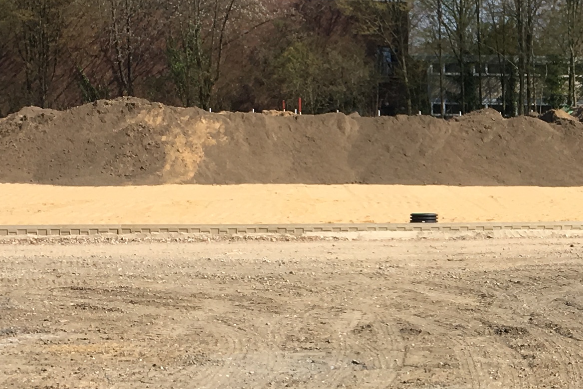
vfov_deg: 13.1
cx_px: 695
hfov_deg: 18.6
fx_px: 1685
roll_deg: -0.9
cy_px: 271
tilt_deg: -6.3
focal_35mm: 104
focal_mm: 4.15
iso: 25
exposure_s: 1/1451
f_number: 2.2
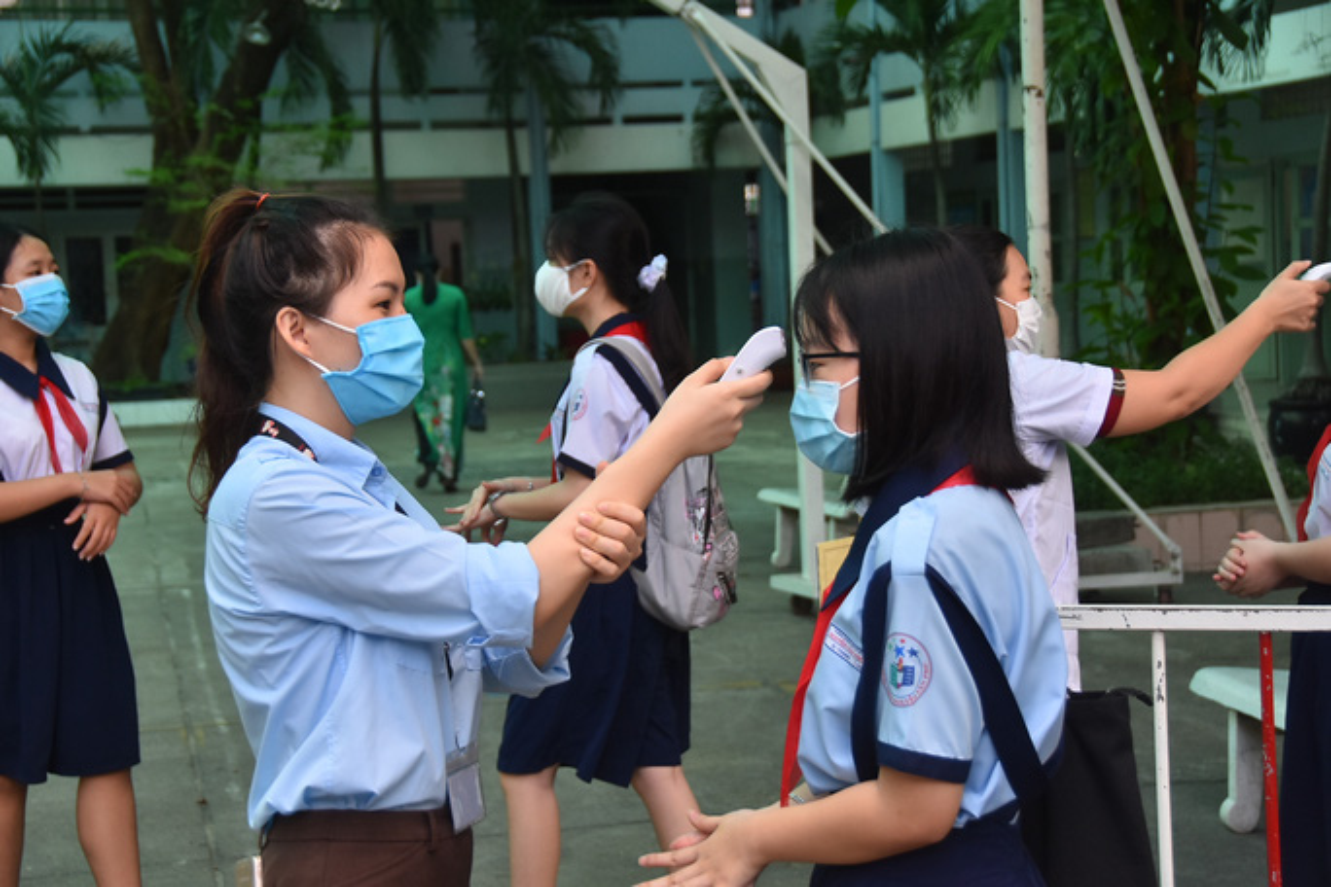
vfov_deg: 18.2
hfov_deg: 27.0
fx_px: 2773
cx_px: 666
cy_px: 444
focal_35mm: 75
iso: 400
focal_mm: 50
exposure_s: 1/200
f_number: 5
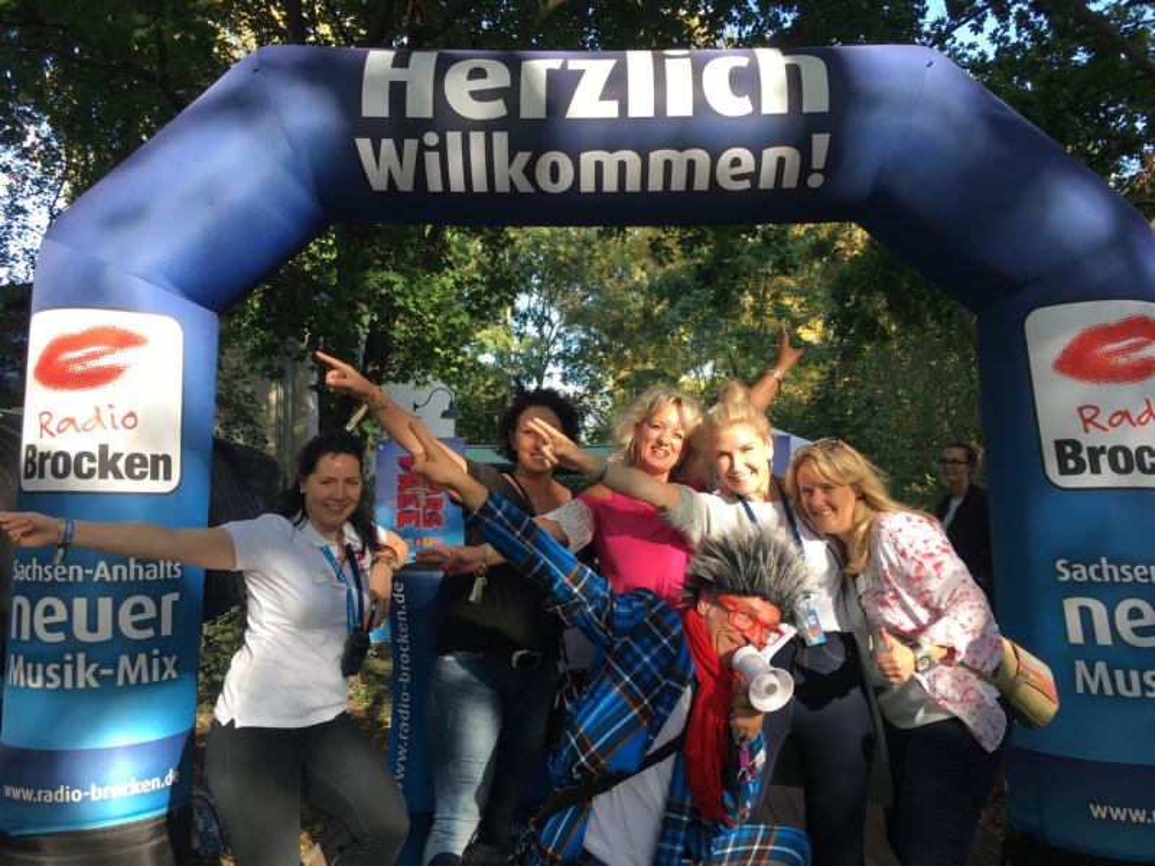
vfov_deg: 48.2
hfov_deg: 61.7
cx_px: 578
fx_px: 968
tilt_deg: +4.0
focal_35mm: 29
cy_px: 433
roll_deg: +0.2
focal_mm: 4.15
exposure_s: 1/195
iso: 25
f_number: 2.2
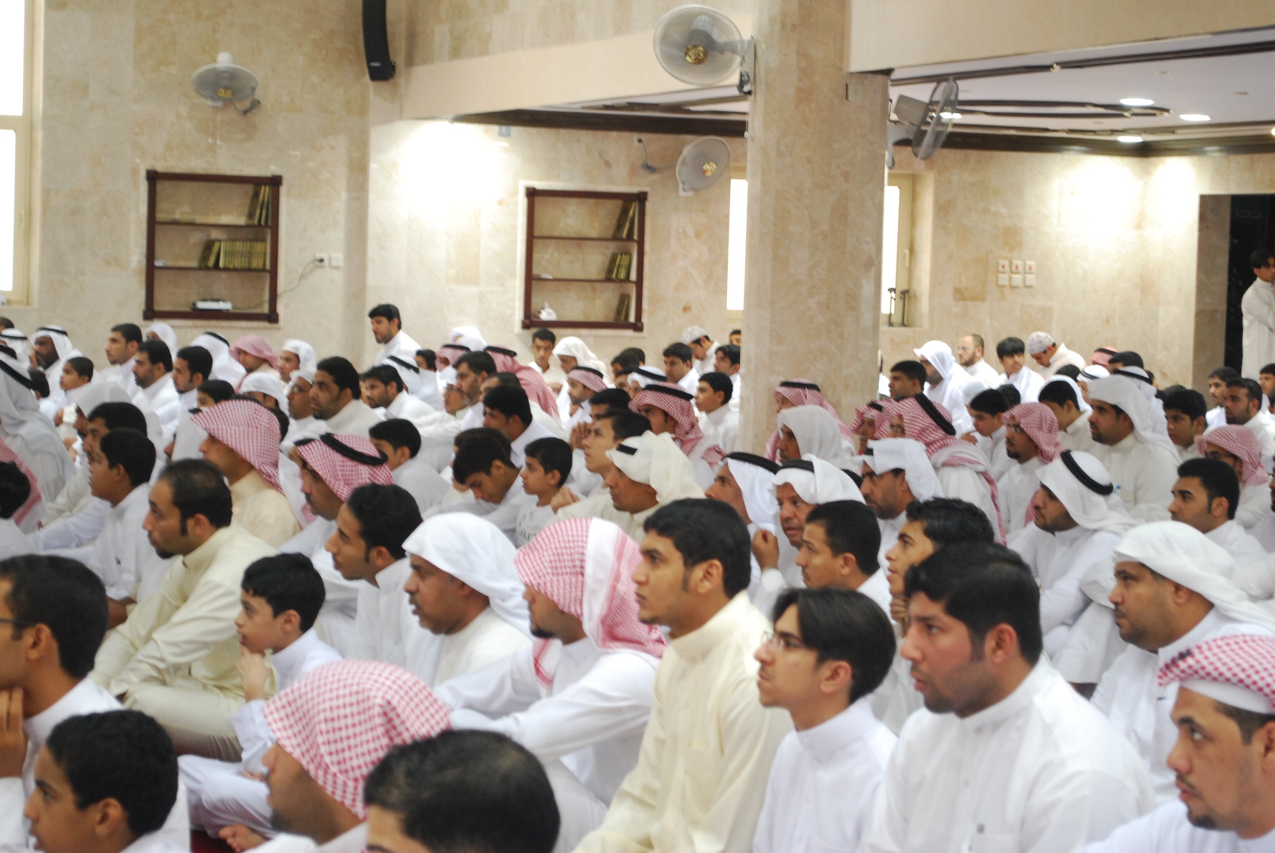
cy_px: 426
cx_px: 638
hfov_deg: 24.6
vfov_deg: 16.6
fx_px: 2925
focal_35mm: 82
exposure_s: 1/30
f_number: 5.6
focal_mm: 55
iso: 640
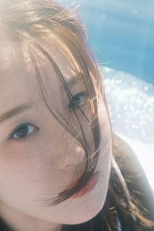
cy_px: 290
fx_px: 1551
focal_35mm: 242
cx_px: 75
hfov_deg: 5.7
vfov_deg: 8.4
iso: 160
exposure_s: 1/500
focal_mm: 55
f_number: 2.8
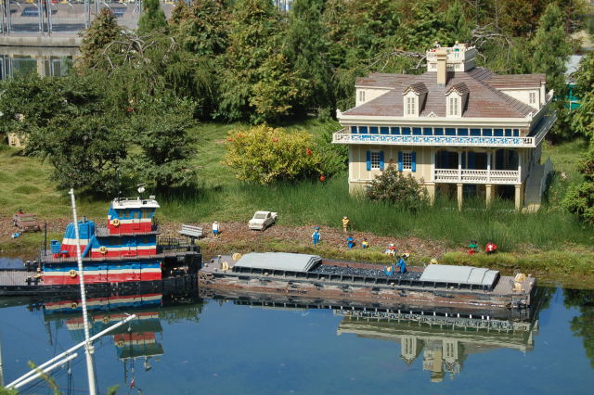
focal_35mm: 72
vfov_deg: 18.9
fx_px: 1187
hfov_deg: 28.1
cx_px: 297
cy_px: 198
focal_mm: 48
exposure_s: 1/200
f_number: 7.1
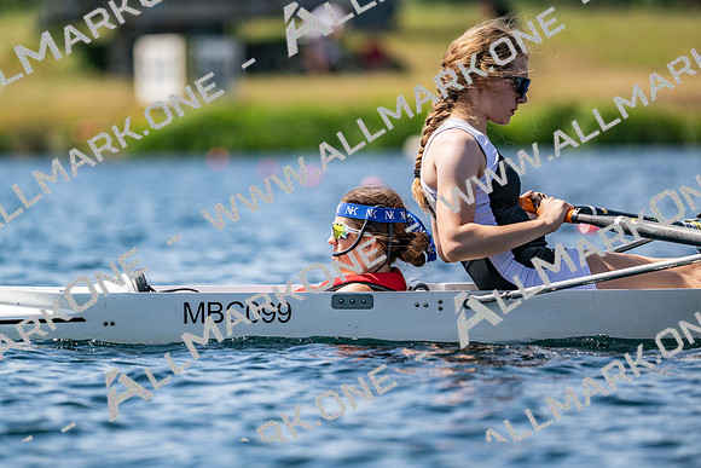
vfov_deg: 3.4
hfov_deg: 5.2
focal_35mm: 400
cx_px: 350
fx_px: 7790
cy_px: 234
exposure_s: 1/2500
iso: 220
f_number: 4.5
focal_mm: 400
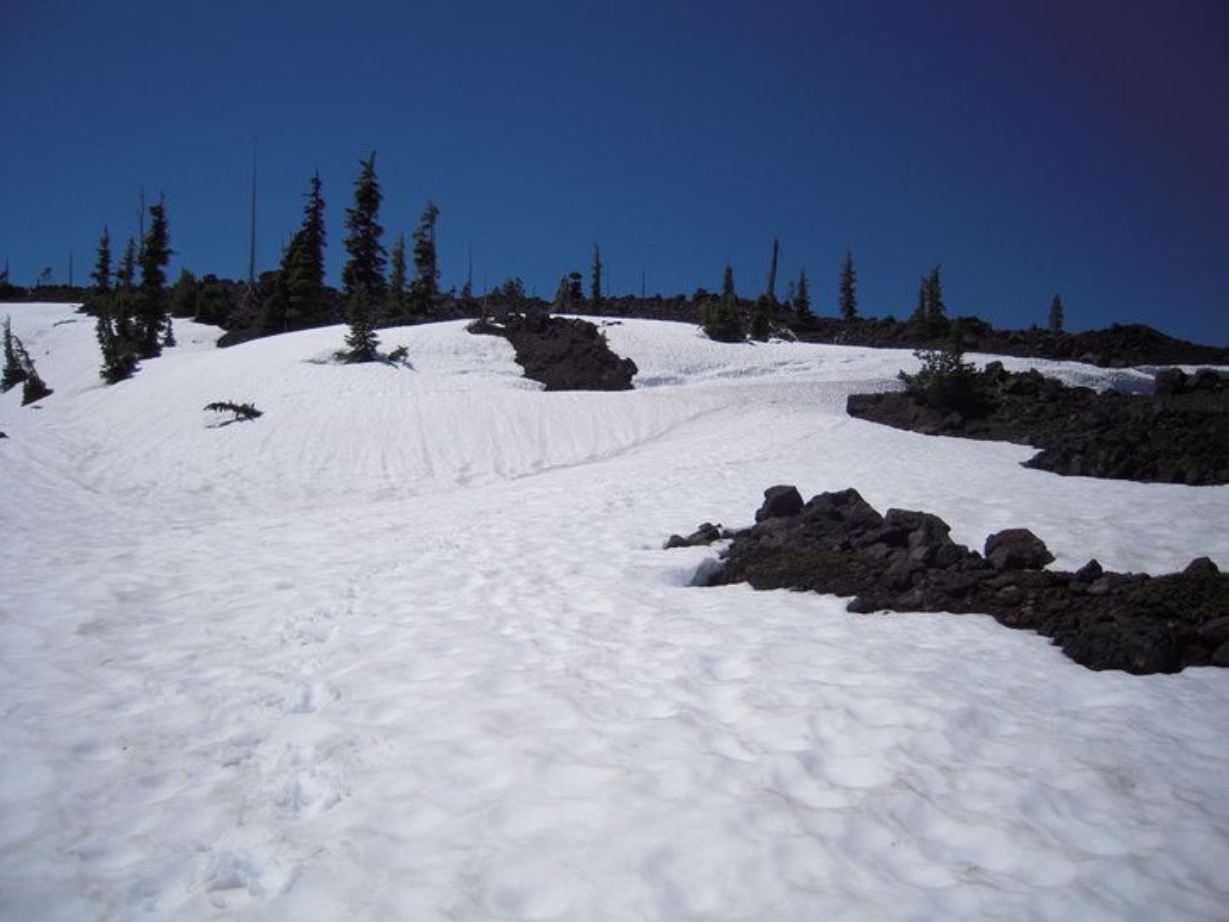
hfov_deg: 63.4
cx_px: 614
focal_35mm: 28
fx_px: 994
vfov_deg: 49.8
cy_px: 461
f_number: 5.4
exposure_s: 1/1600
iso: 100
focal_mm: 5
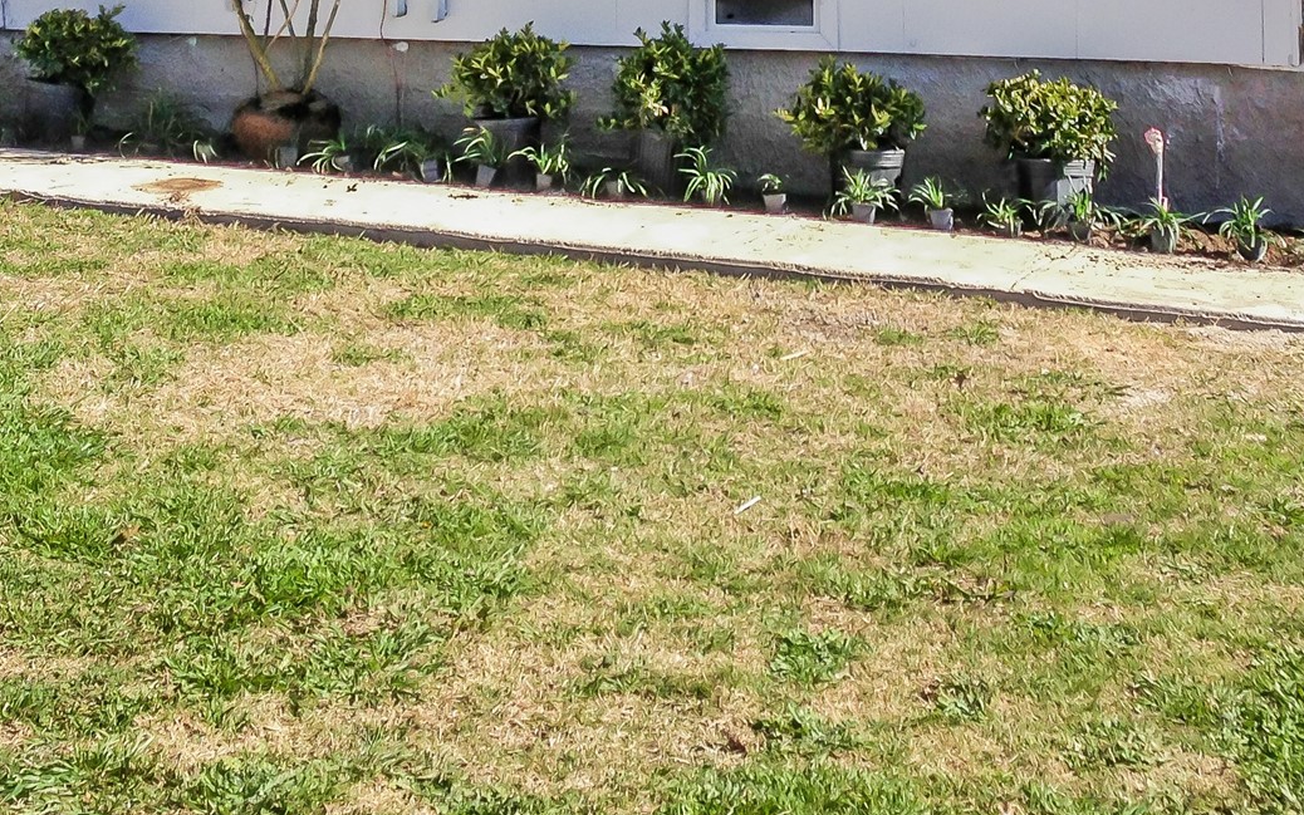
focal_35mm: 69
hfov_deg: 29.8
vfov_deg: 18.1
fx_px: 2452
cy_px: -122
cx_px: 602
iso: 50
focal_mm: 4.13
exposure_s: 1/874
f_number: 2.4
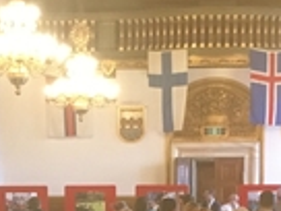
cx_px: 99
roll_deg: +0.2
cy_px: 403
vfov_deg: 8.3
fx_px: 1388
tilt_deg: -9.4
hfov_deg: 11.5
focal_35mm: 171
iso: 200
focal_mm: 4.15
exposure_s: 1/33
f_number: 2.2
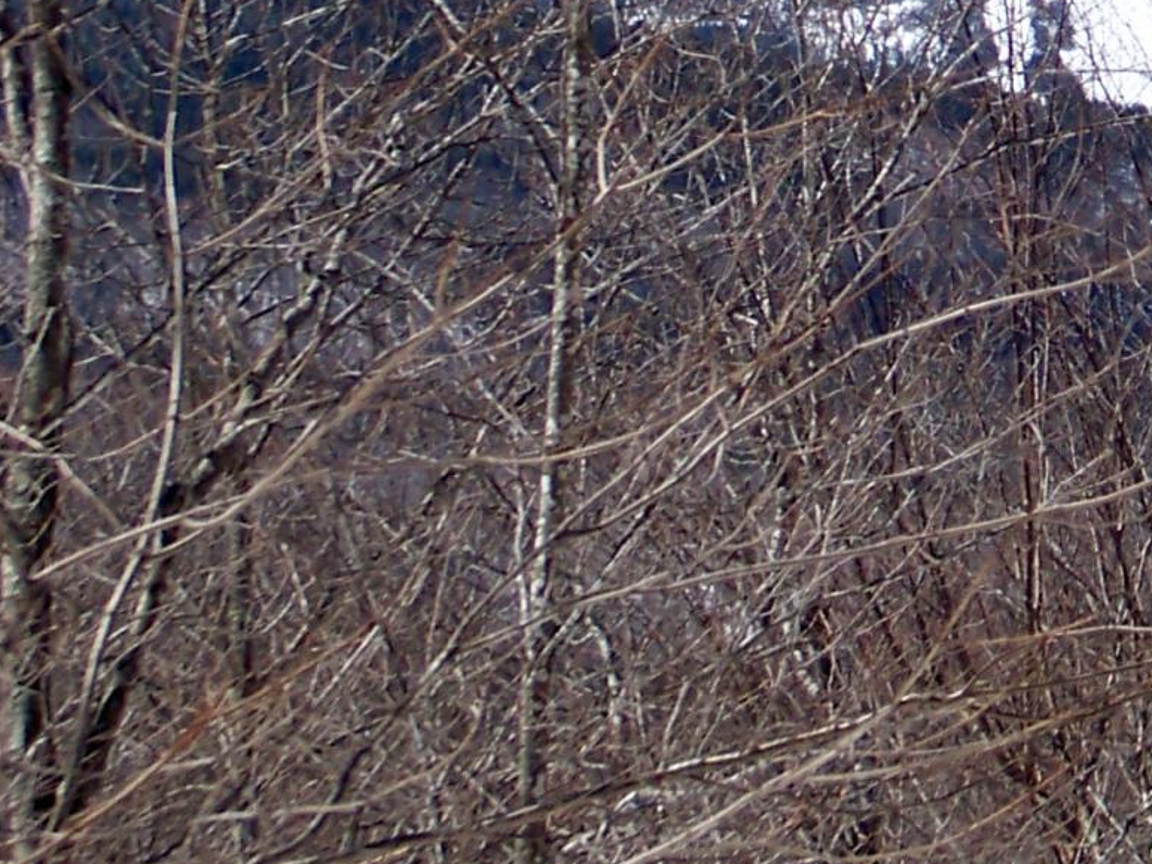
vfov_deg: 5.1
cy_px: -346
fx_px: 9548
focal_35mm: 287
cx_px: 1323
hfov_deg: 6.9
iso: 64
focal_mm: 14.6
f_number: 3.2
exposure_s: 1/1000
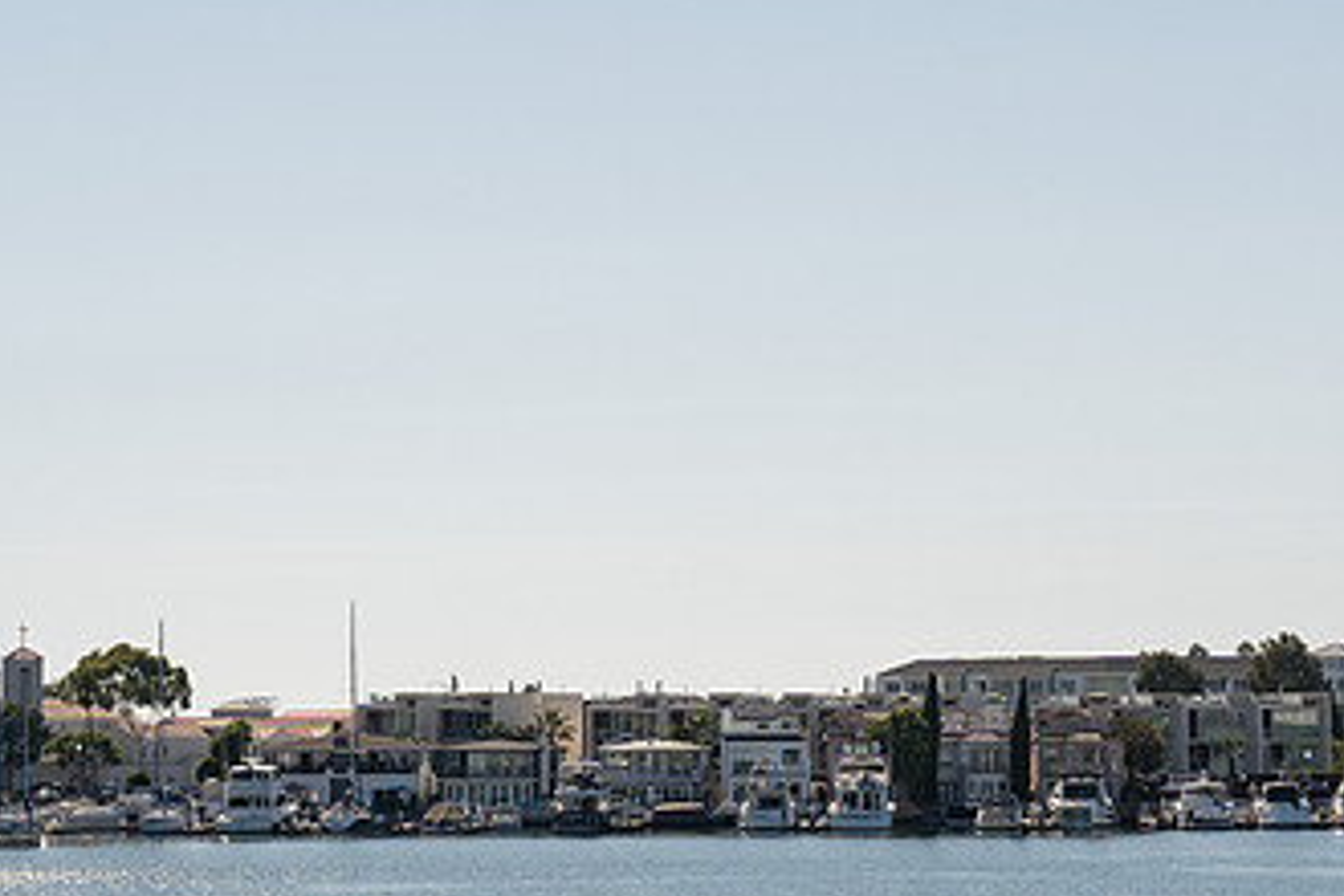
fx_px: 4928
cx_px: 965
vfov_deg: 10.4
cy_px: 210
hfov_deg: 15.5
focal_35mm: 132
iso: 100
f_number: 5.6
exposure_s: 1/1250
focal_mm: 50
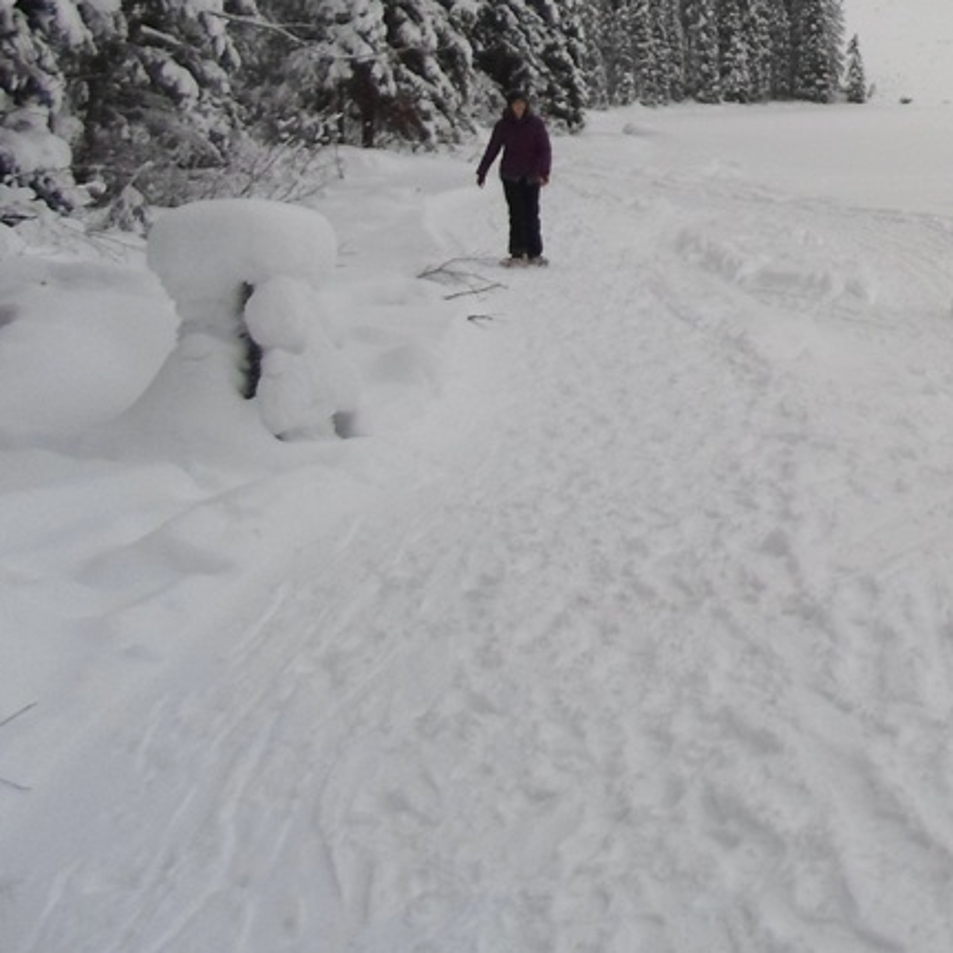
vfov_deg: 29.2
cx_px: 1191
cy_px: 78
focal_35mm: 56
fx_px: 1744
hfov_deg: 26.6
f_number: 2.5
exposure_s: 1/125
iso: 80
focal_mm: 4.5
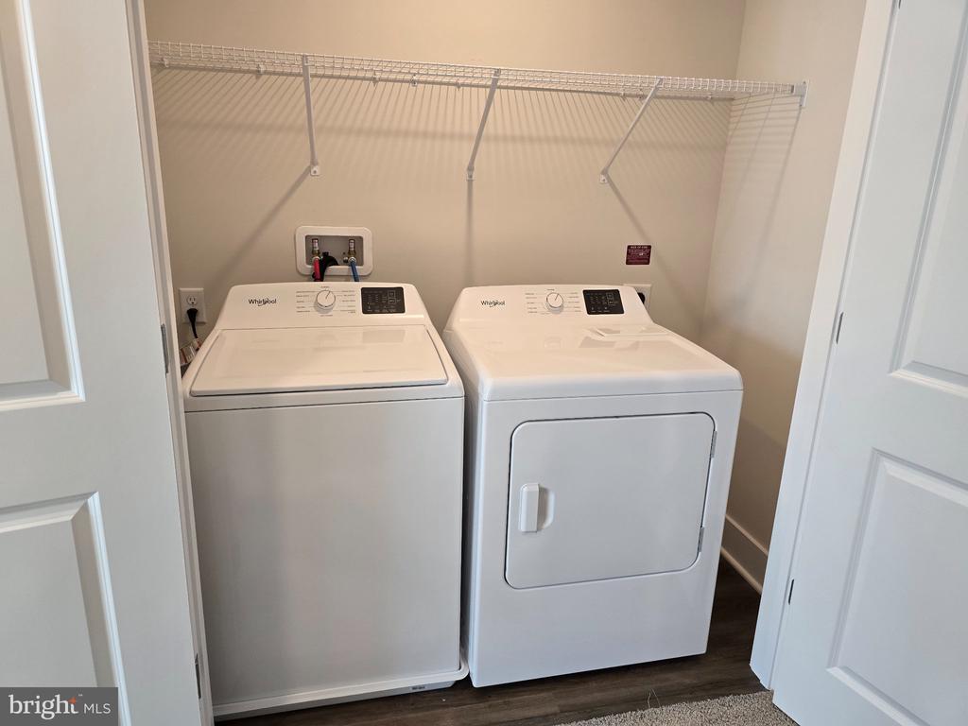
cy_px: 363
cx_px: 484
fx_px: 643
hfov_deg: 73.9
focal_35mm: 23
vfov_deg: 58.9
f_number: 1.7
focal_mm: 6.3
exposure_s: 1/120
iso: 125
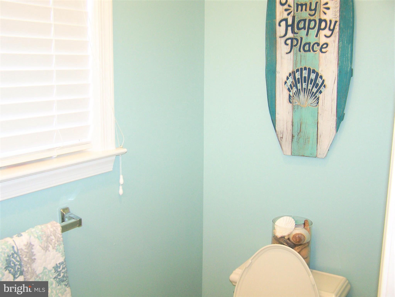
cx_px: 198
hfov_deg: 49.0
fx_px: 434
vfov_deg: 37.7
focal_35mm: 38
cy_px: 148
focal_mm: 6.3
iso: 140
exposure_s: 1/60
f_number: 2.8
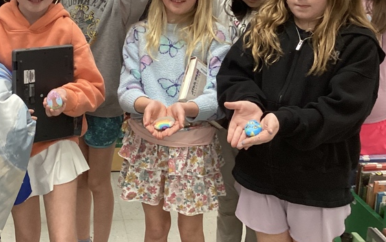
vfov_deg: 21.2
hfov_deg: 33.4
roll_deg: -0.1
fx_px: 631
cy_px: 25
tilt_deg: -11.7
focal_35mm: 60
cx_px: 103
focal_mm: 3.3
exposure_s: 1/60
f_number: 2.4
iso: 320
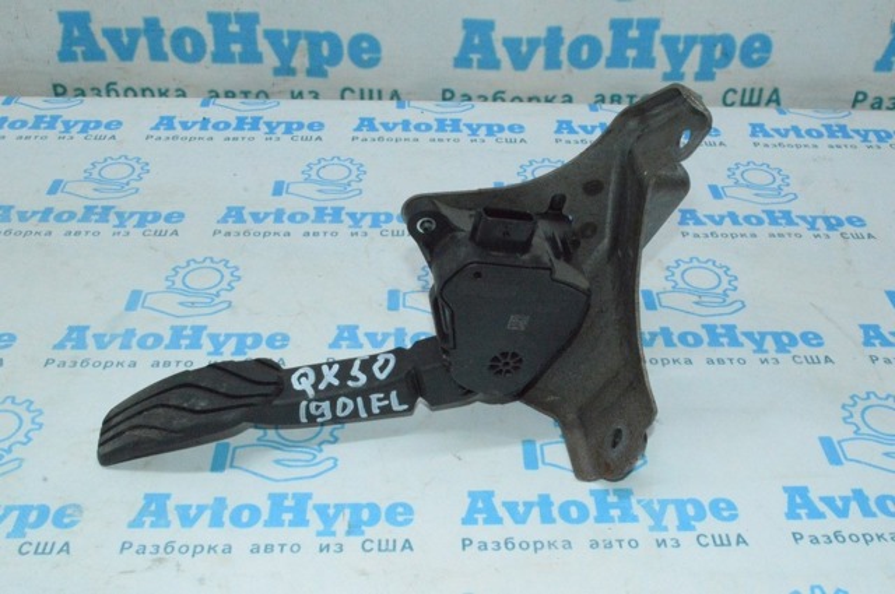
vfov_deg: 31.8
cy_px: 297
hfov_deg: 46.5
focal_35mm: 42
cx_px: 448
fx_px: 1043
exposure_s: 1/100
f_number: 29
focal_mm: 28
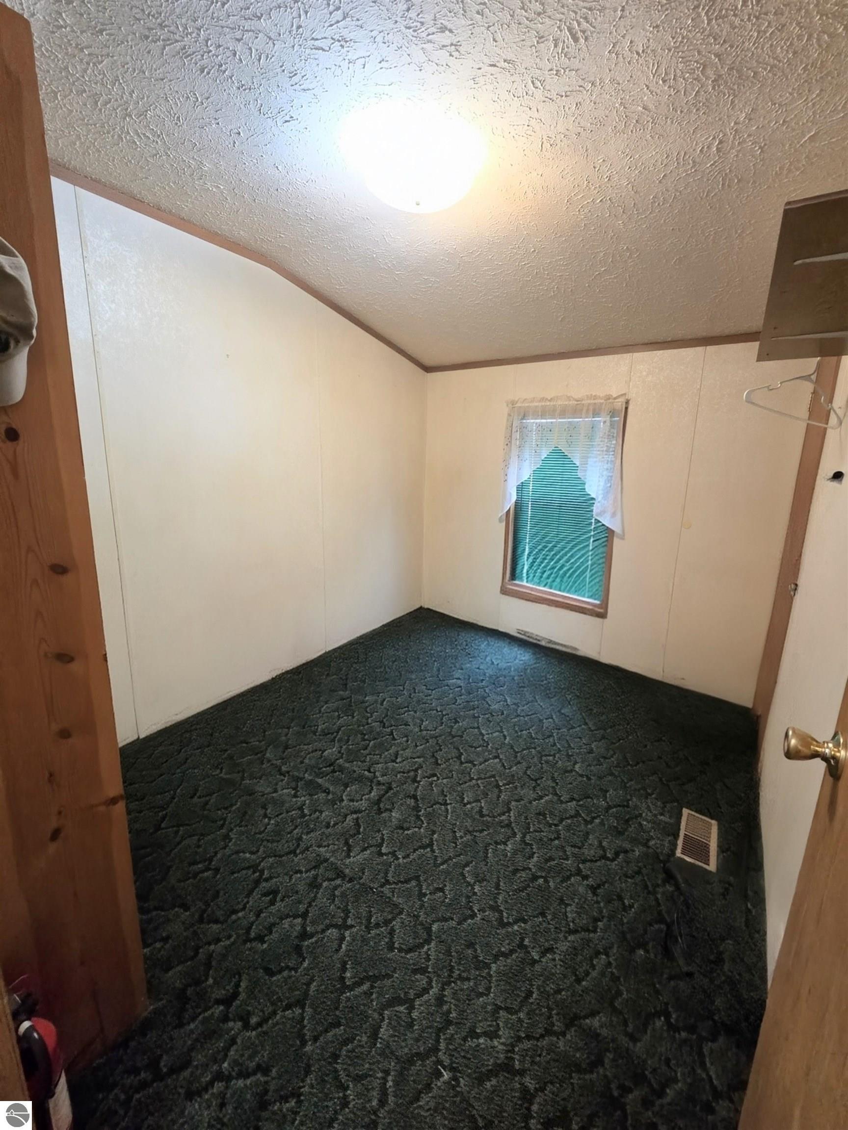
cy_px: 565
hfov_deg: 89.9
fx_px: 425
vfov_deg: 106.2
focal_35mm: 13
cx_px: 424
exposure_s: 1/60
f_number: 2.2
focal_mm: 2.2
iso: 500
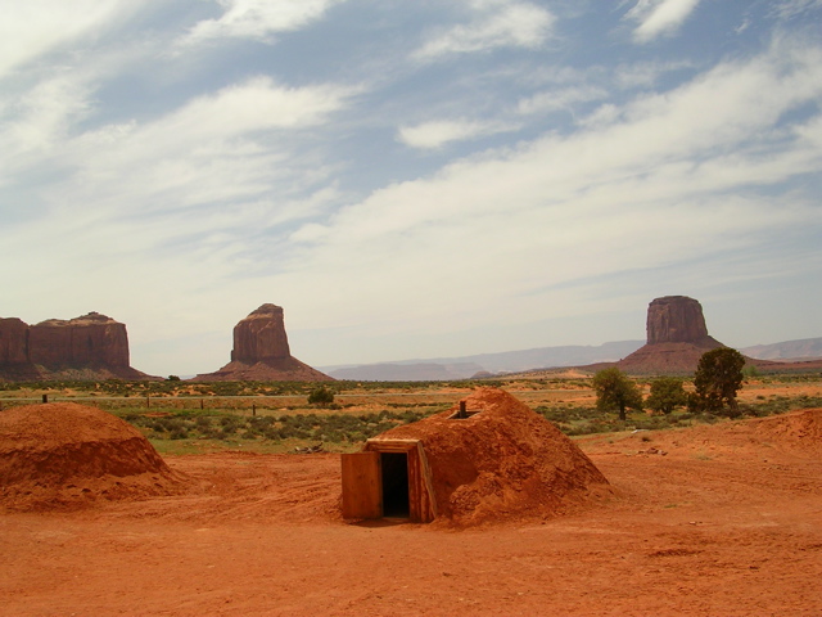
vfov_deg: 37.7
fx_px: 902
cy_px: 308
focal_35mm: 38
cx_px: 411
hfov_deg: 49.0
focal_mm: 5.8
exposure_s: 1/493
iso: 50
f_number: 5.6
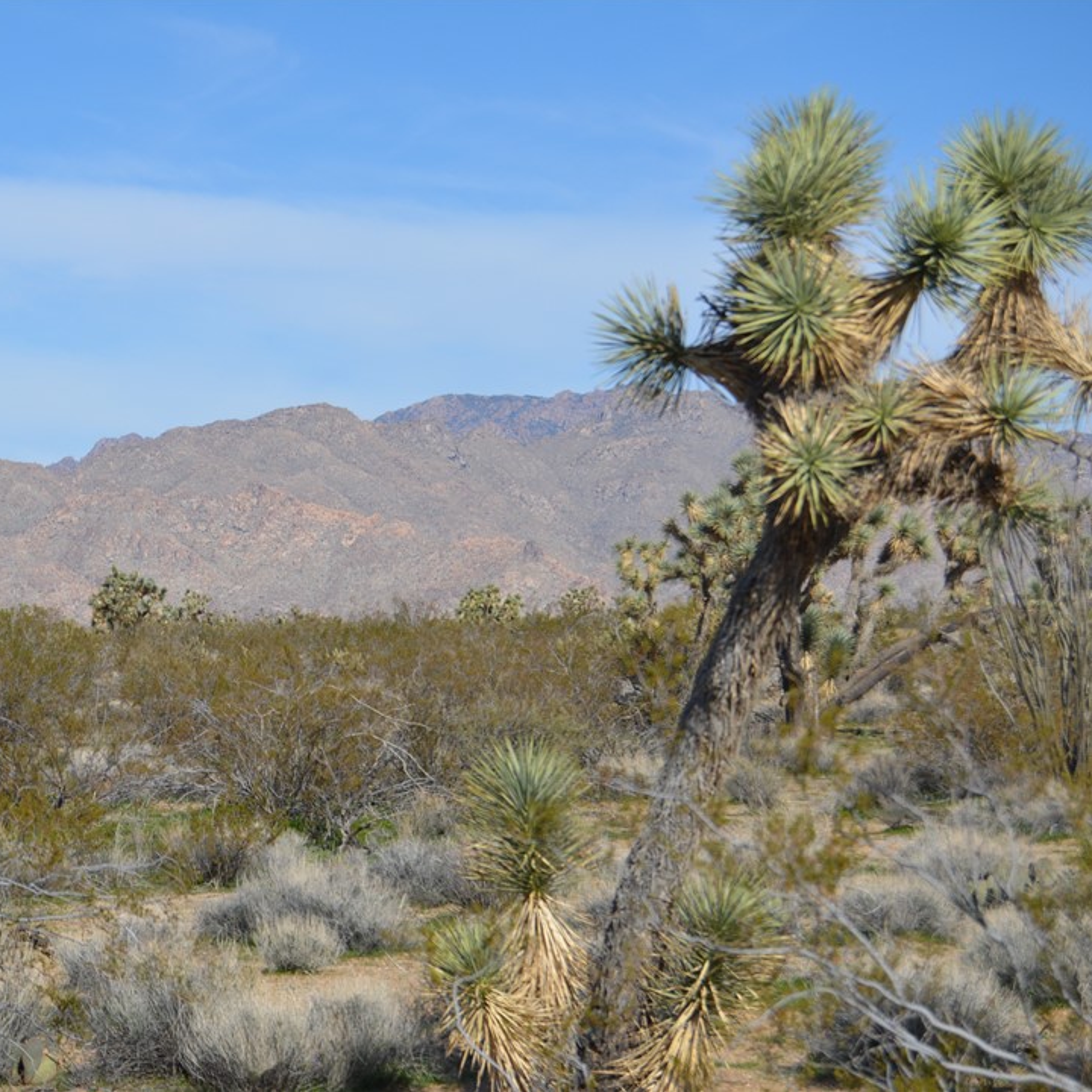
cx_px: 370
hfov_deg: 16.4
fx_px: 3770
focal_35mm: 106
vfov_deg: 16.5
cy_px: 544
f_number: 7.1
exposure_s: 1/2000
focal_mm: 55
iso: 400
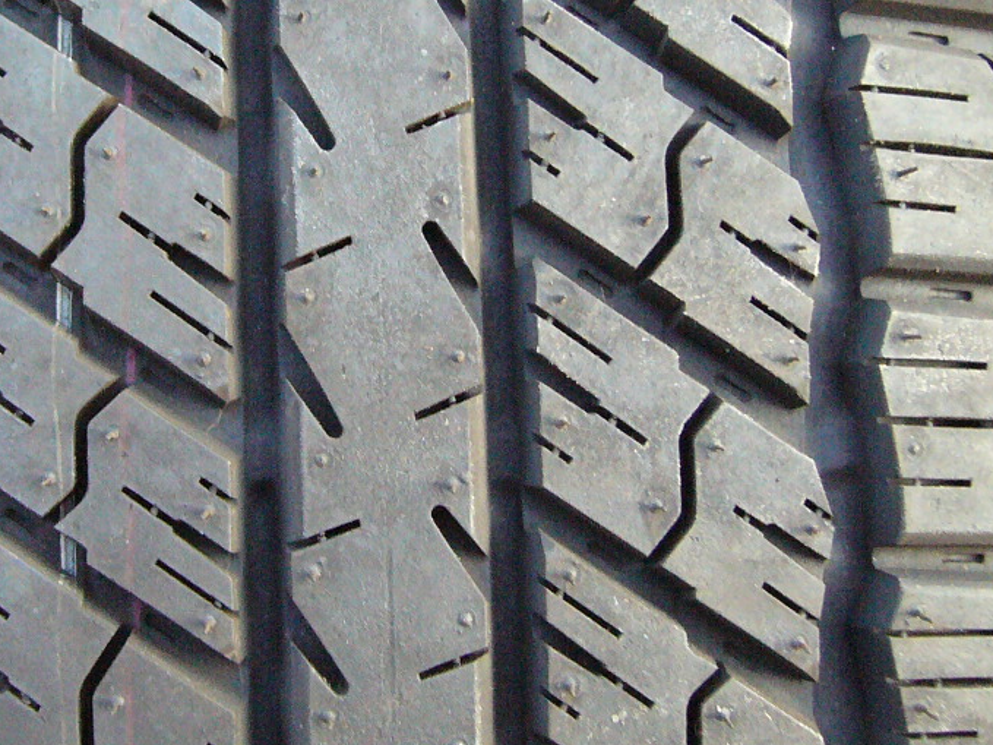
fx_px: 1893
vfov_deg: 22.0
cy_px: 176
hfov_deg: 29.3
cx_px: 369
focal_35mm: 66
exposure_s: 1/125
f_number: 2.8
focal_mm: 5.8
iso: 400
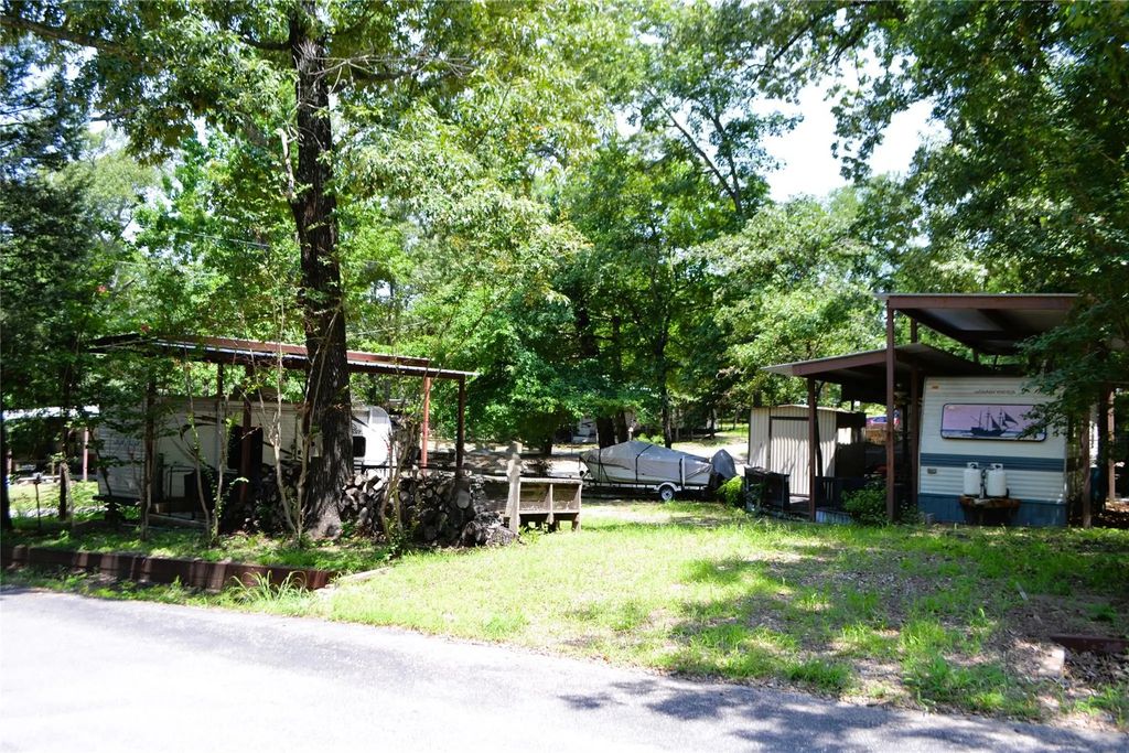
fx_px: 847
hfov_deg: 67.4
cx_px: 564
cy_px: 376
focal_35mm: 27
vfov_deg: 47.9
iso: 100
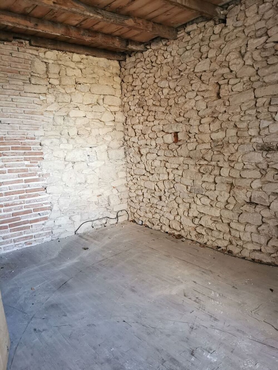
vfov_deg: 65.3
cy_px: 185
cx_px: 139
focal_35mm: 27
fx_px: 289
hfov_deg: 51.4
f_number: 1.6
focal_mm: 5.56
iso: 320
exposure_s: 1/50
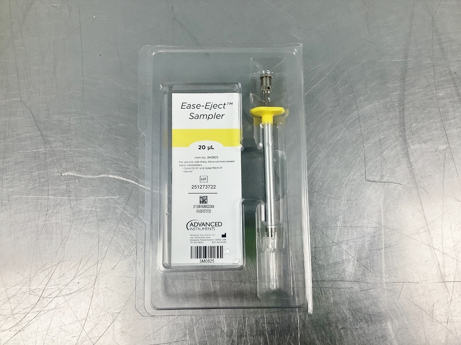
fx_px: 412
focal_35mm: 31
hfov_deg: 58.4
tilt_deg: -84.0
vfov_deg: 45.4
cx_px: 230
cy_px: 172
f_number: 2.4
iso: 50
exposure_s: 1/60
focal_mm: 3.3
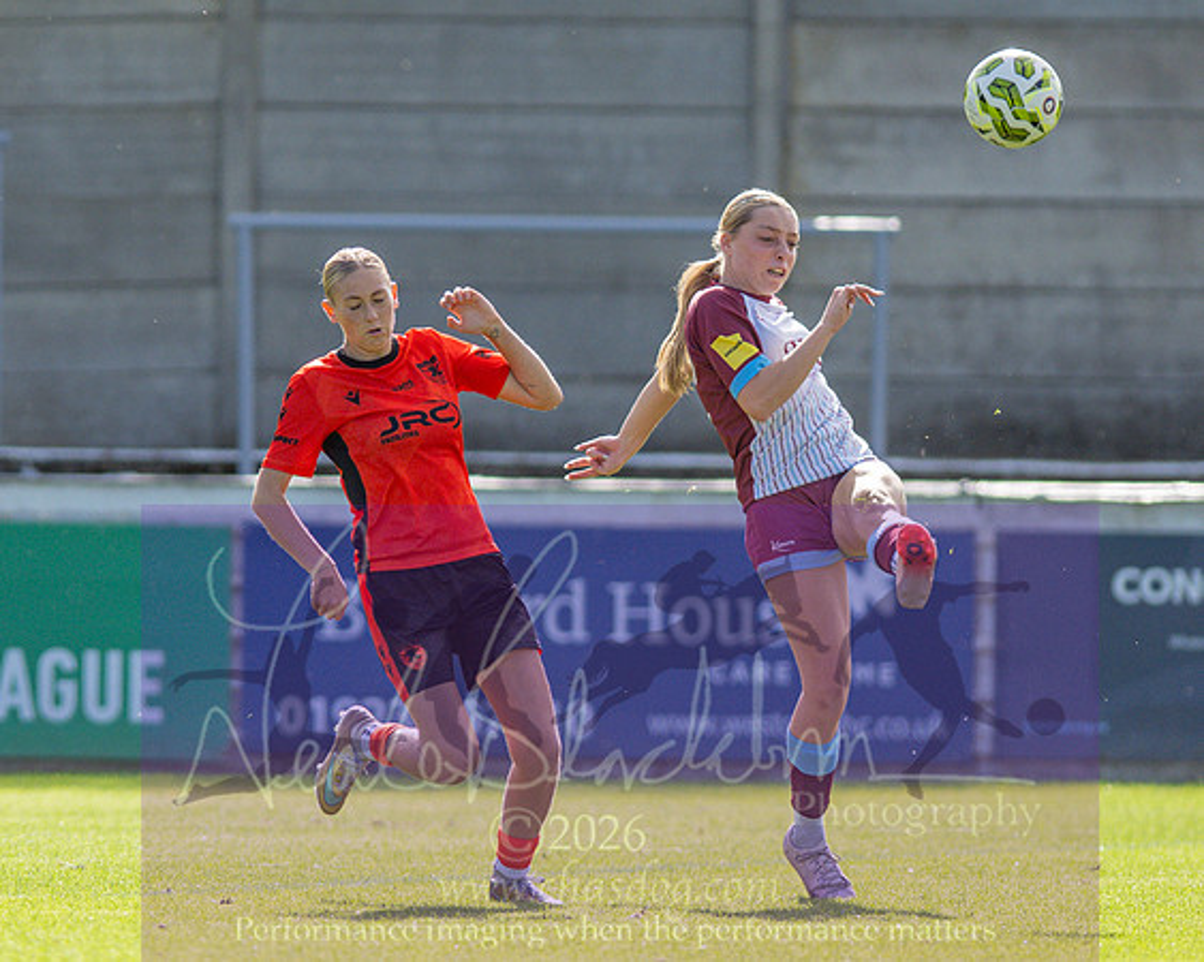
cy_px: 420
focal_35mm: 736
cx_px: 246
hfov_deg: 2.6
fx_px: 26214
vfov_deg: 2.1
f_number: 2.8
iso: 200
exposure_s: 1/3200
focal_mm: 300
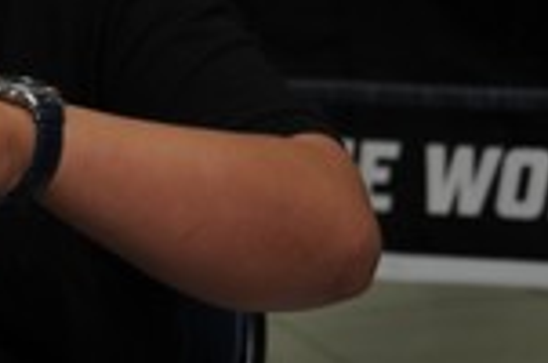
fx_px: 4142
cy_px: 131
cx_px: -250
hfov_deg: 7.5
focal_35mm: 273
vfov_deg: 5.0
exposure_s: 1/60
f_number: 4.2
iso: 200
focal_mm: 55
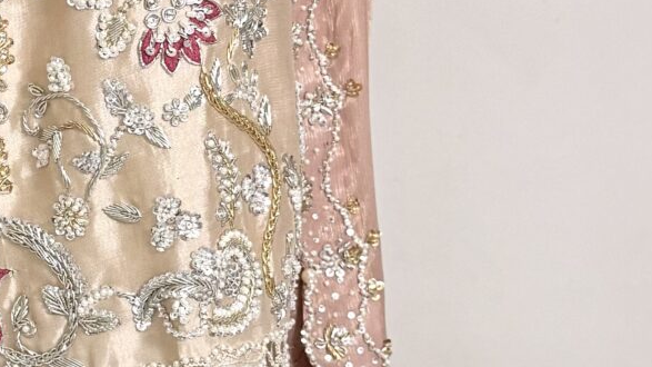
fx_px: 1971
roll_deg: -2.5
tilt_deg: -9.5
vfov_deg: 10.6
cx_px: -24
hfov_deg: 18.2
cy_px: 225
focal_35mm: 114
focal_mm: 6.76
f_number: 1.78
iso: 125
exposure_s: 1/100
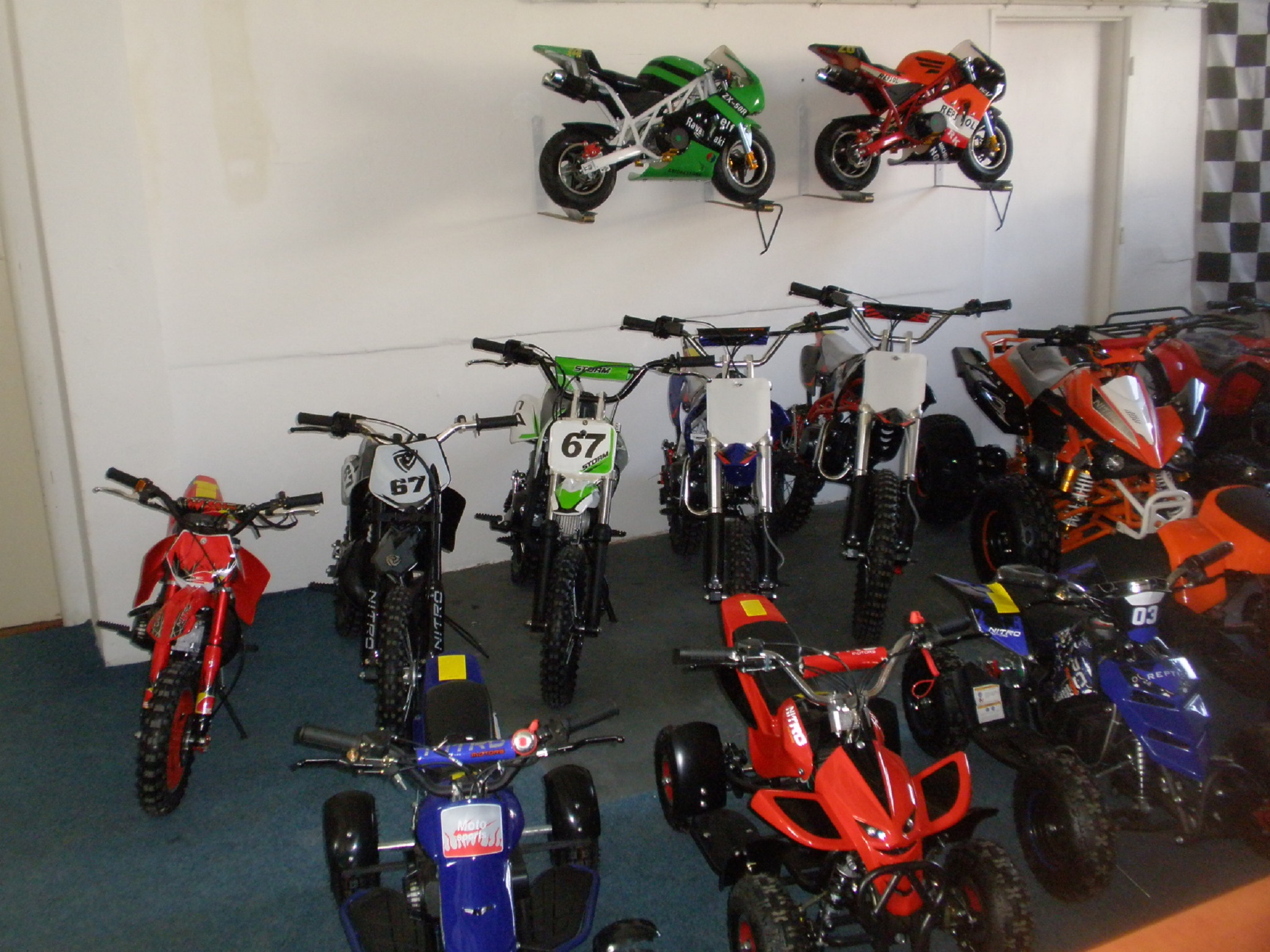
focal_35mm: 37
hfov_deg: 50.1
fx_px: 1357
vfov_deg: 38.7
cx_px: 635
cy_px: 476
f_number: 3.5
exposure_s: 1/30
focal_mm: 6.6
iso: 200
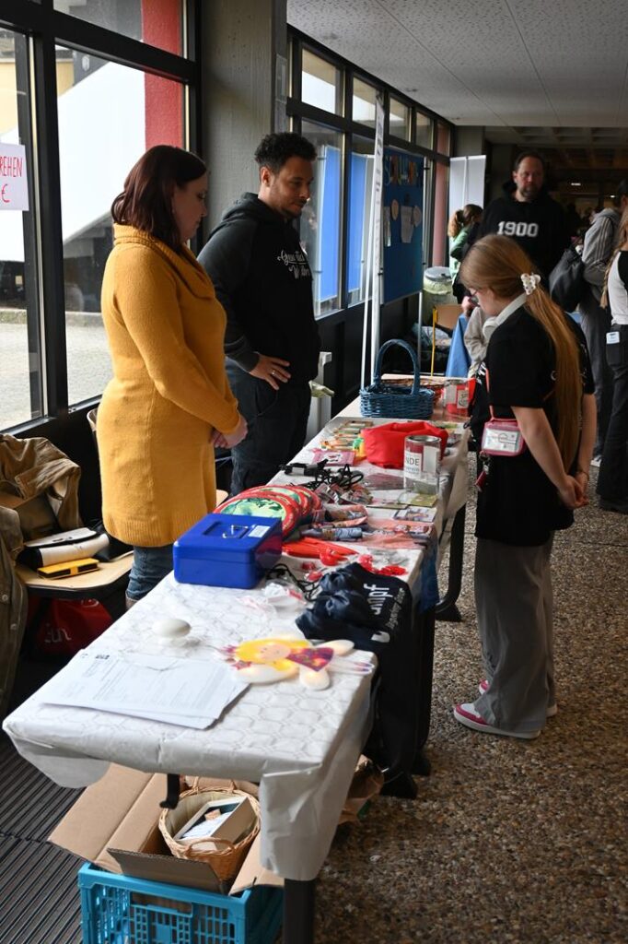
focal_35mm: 40
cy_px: 472
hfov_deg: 33.6
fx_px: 1041
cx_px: 314
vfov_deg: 48.7
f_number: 4.5
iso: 280
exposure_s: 1/40
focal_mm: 26.5
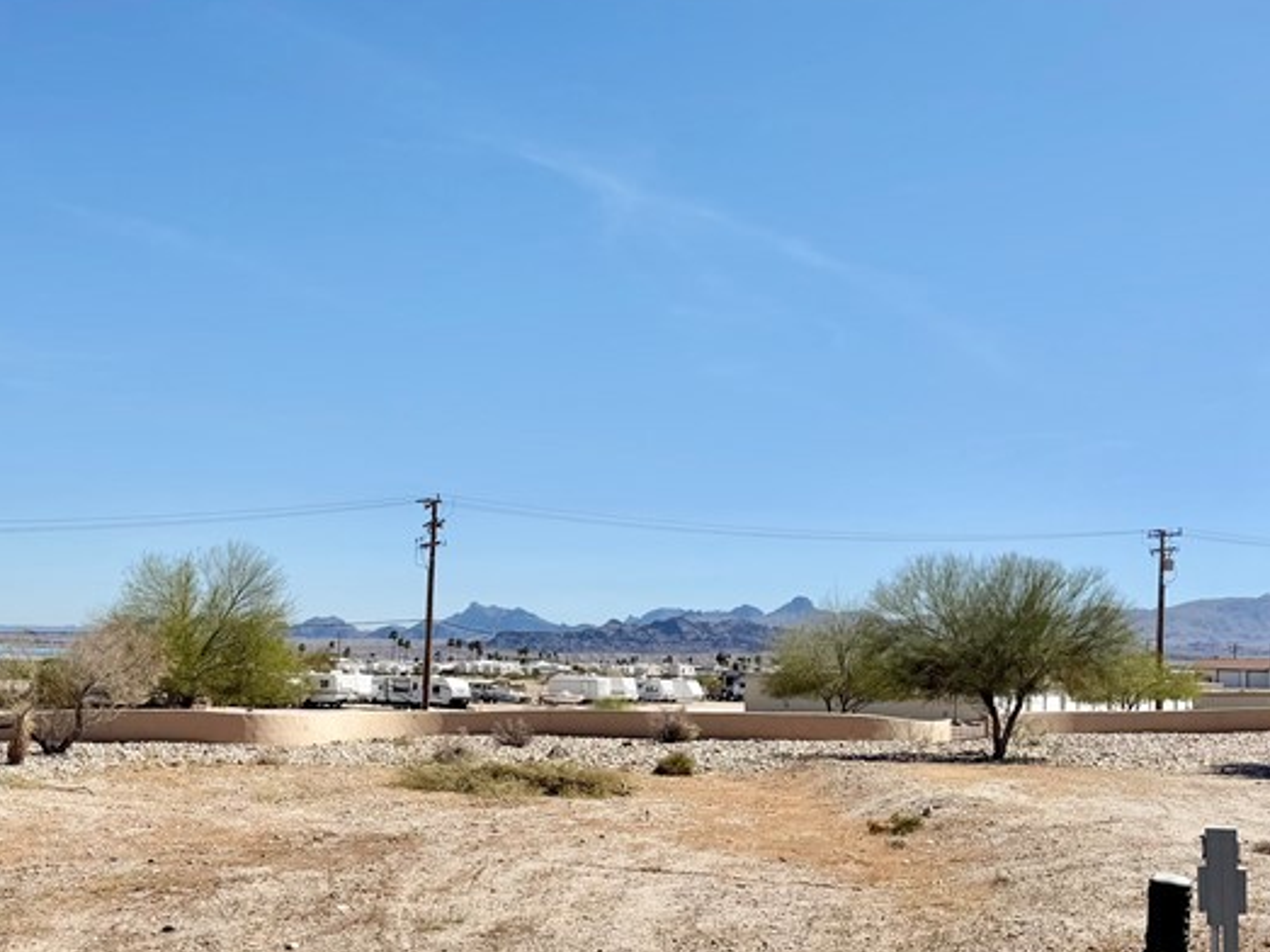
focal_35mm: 47
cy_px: 585
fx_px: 1724
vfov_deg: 30.8
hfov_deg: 39.8
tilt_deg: +4.4
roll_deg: -2.8
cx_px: 384
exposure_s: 1/8130
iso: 80
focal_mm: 6.76
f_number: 1.78
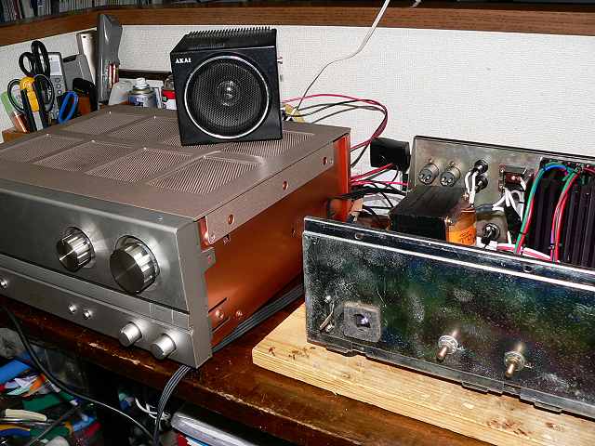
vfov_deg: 39.7
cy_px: 223
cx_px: 298
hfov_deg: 51.4
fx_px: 619
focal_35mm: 36
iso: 100
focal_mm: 6
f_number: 2.8
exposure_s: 1/30
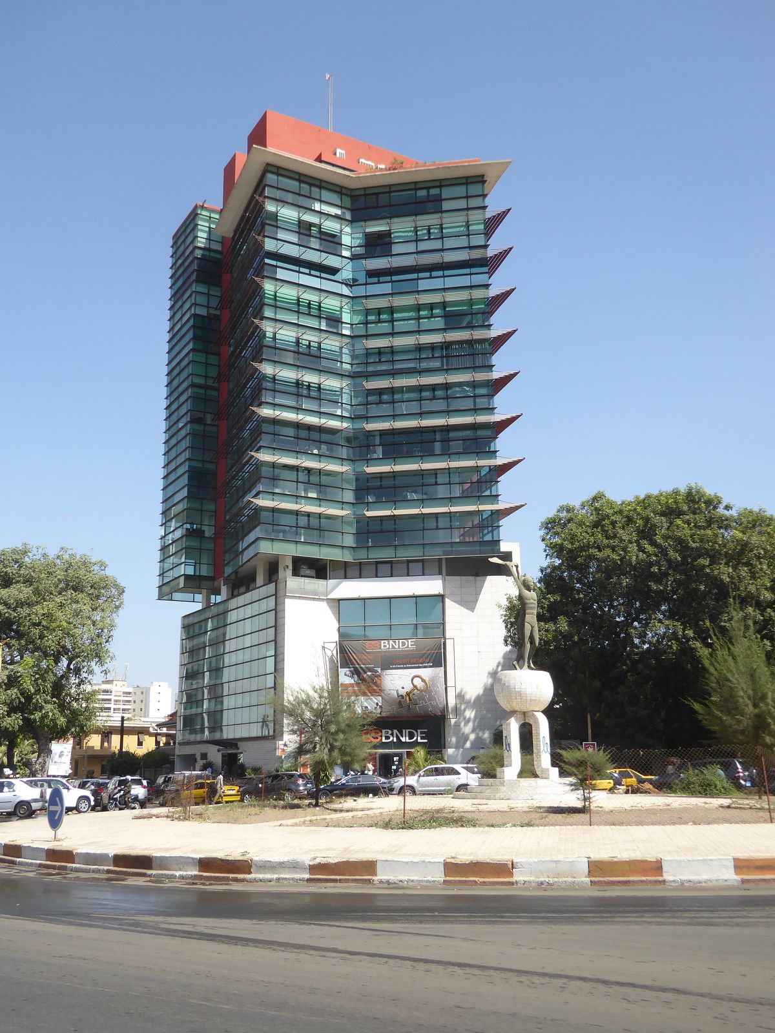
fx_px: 1015
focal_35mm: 34
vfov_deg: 54.0
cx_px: 388
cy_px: 516
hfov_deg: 41.8
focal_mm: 5.8
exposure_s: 1/640
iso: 80
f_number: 3.6
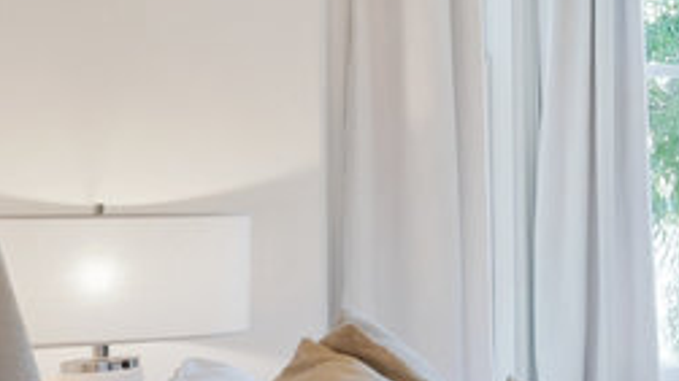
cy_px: 149
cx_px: 1531
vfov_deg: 15.6
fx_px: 1395
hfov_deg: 16.2
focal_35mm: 78
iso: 400
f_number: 8
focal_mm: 15.5
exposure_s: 1/40
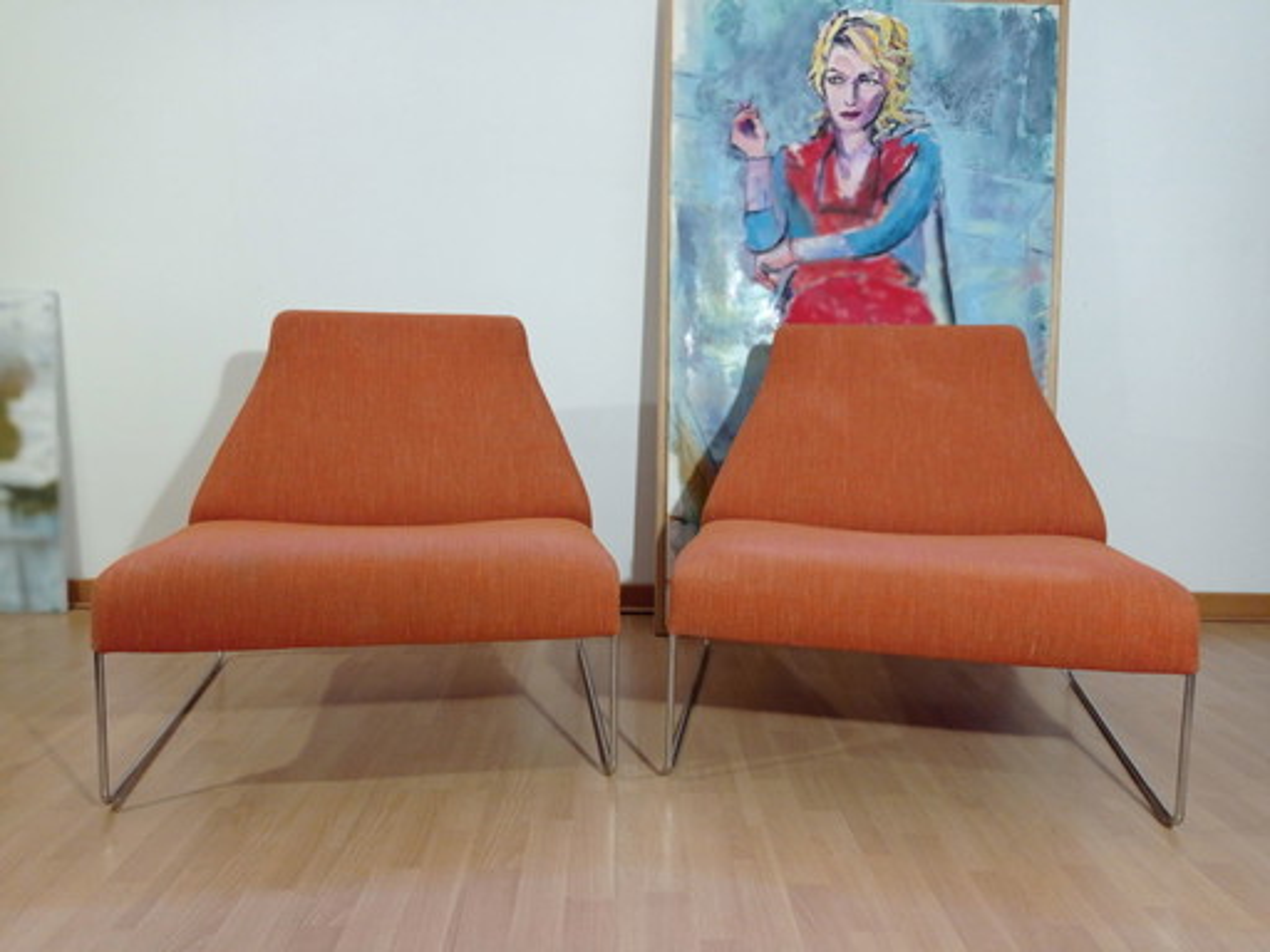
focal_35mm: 28
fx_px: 1027
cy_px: 476
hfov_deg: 63.4
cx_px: 635
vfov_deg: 49.7
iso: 284
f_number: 1.79
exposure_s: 1/33.3
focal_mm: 4.74
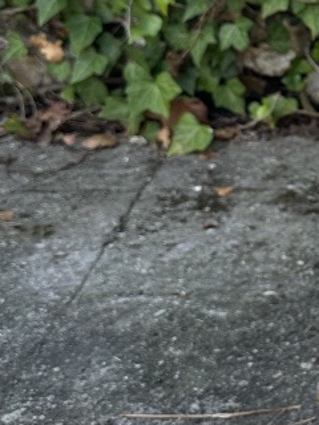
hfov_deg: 14.6
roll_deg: -3.8
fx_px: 1106
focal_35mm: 90
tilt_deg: -23.8
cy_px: 165
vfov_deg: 21.7
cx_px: 554
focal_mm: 6.86
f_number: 1.78
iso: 80
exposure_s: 1/594
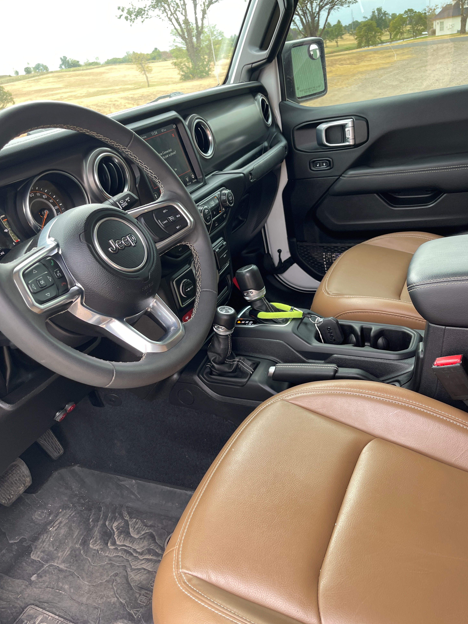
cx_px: 234
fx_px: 469
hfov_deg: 53.1
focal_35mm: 26
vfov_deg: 67.3
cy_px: 301
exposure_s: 1/121
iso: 40
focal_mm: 5.1
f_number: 1.6
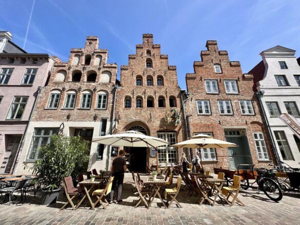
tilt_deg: +18.8
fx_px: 121
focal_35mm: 14
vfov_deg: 85.7
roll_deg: +0.3
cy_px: 112
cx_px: 150
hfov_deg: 102.1
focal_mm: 2.22
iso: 50
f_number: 2.2
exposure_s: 1/1575
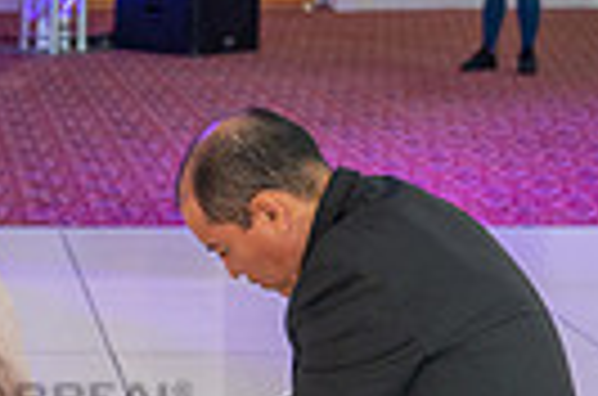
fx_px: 2320
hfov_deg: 14.2
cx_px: -157
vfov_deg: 9.7
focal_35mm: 140
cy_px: 385
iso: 400
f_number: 2.8
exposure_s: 1/100
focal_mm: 32
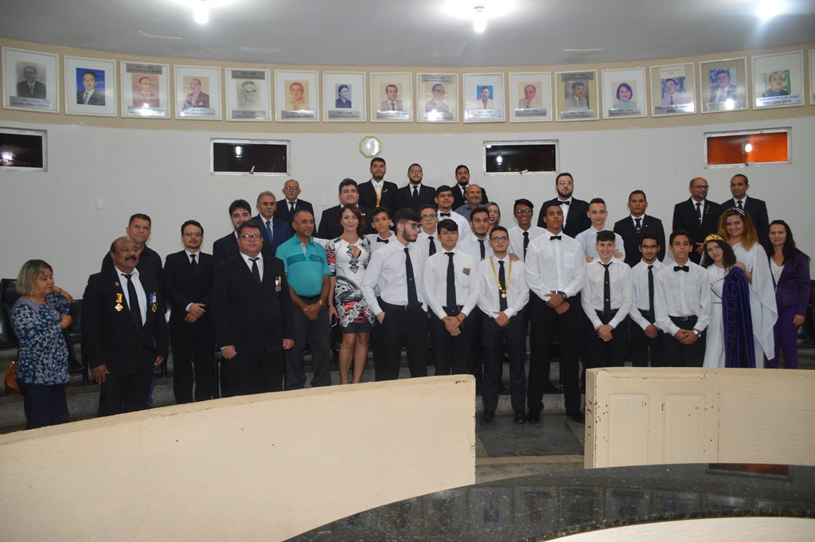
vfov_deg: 47.9
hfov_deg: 67.4
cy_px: 271
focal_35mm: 27
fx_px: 611
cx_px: 408
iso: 400
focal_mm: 18
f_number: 4
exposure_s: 1/60
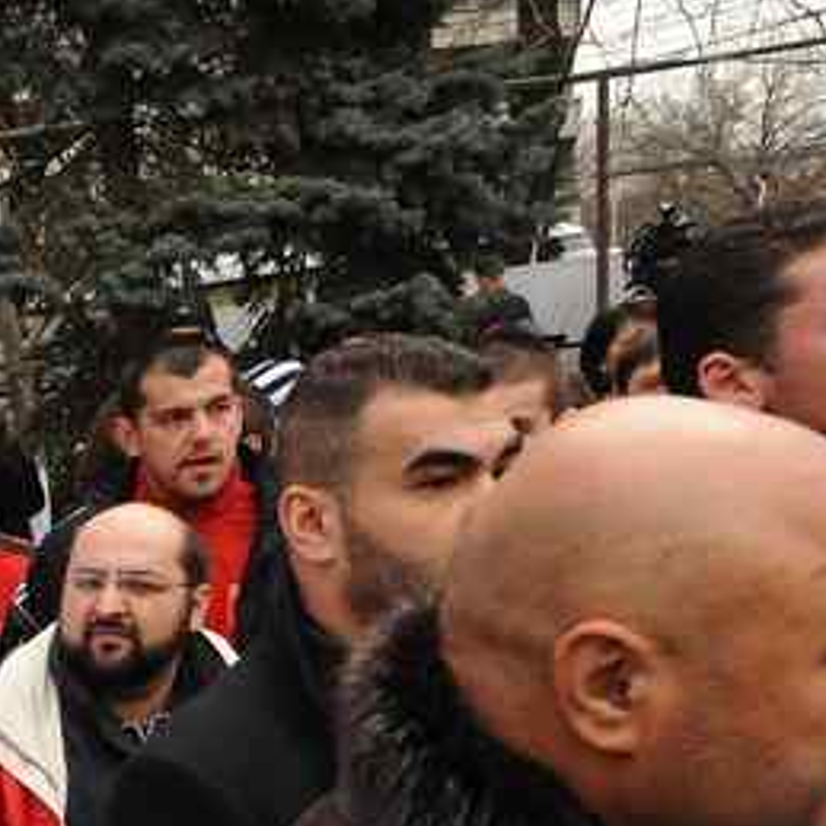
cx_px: -408
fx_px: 1593
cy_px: 824
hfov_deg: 23.4
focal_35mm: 59
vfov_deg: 27.4
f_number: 7.1
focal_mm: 20
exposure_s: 1/250
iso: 640
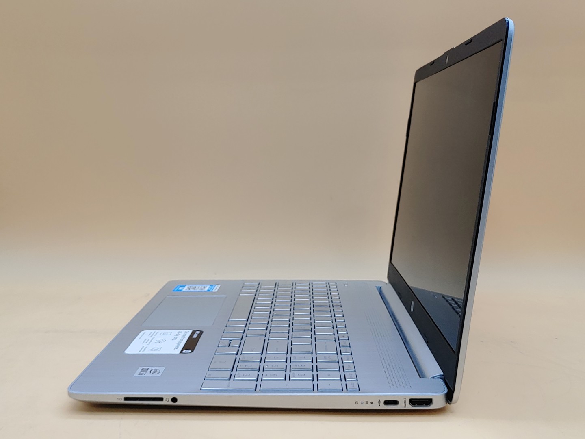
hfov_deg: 45.8
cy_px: 220
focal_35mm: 41
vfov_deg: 35.1
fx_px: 693
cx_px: 292
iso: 50
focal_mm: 4.36
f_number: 1.8
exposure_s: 1/151
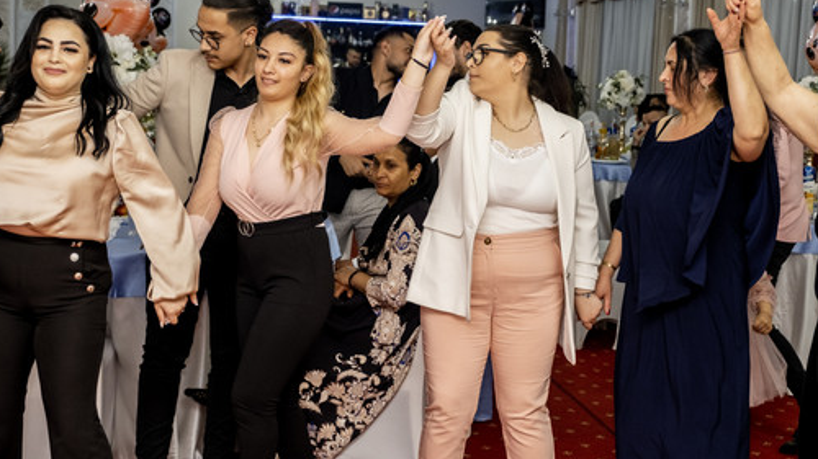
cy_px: 169
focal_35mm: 55
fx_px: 1193
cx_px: 473
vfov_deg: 21.8
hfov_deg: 37.8
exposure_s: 1/160
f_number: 2.8
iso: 1250
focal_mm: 27.4
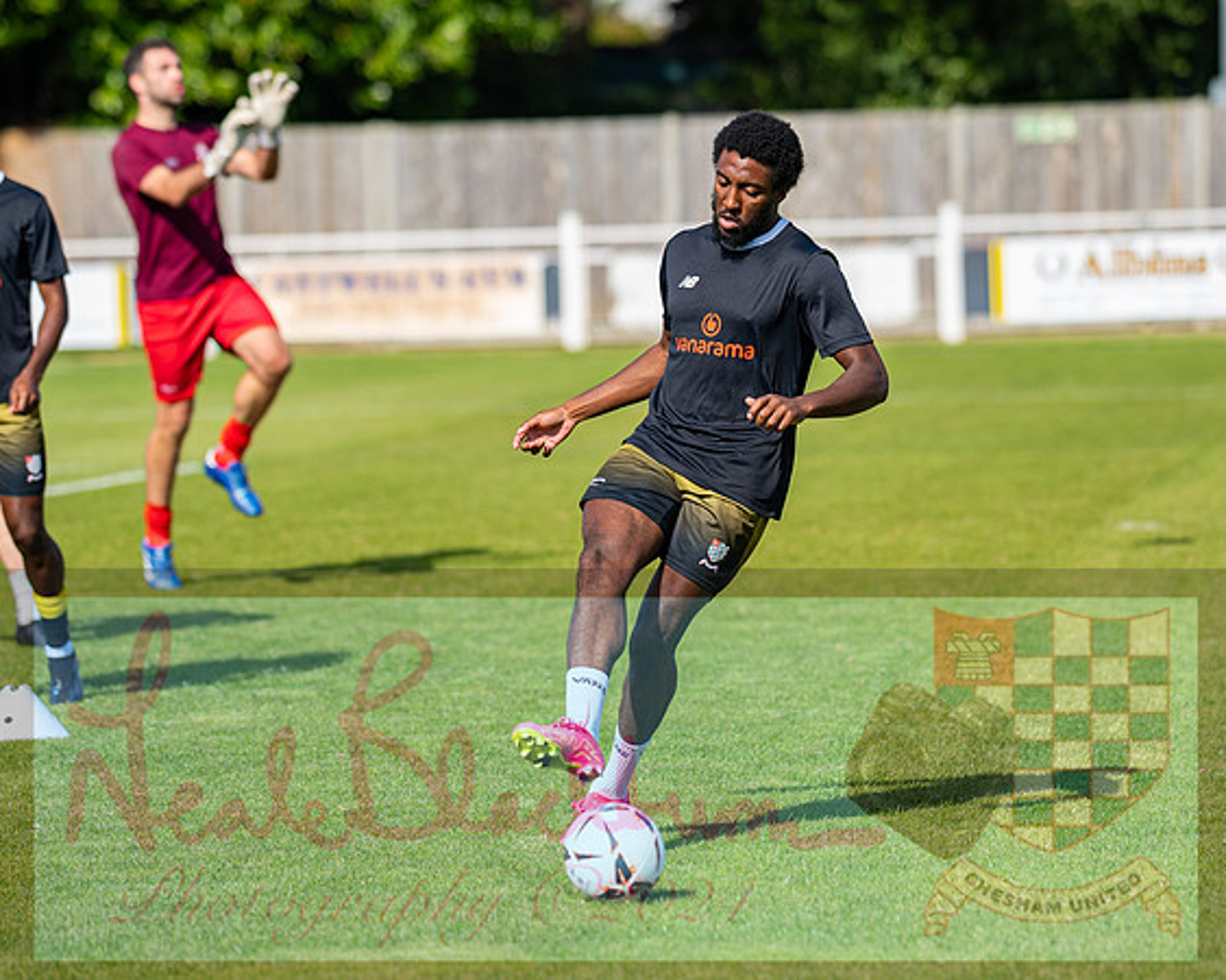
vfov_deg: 6.6
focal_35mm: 236
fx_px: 8558
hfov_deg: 8.2
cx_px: 579
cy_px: 496
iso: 50
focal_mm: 135
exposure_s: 1/2000
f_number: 2.1
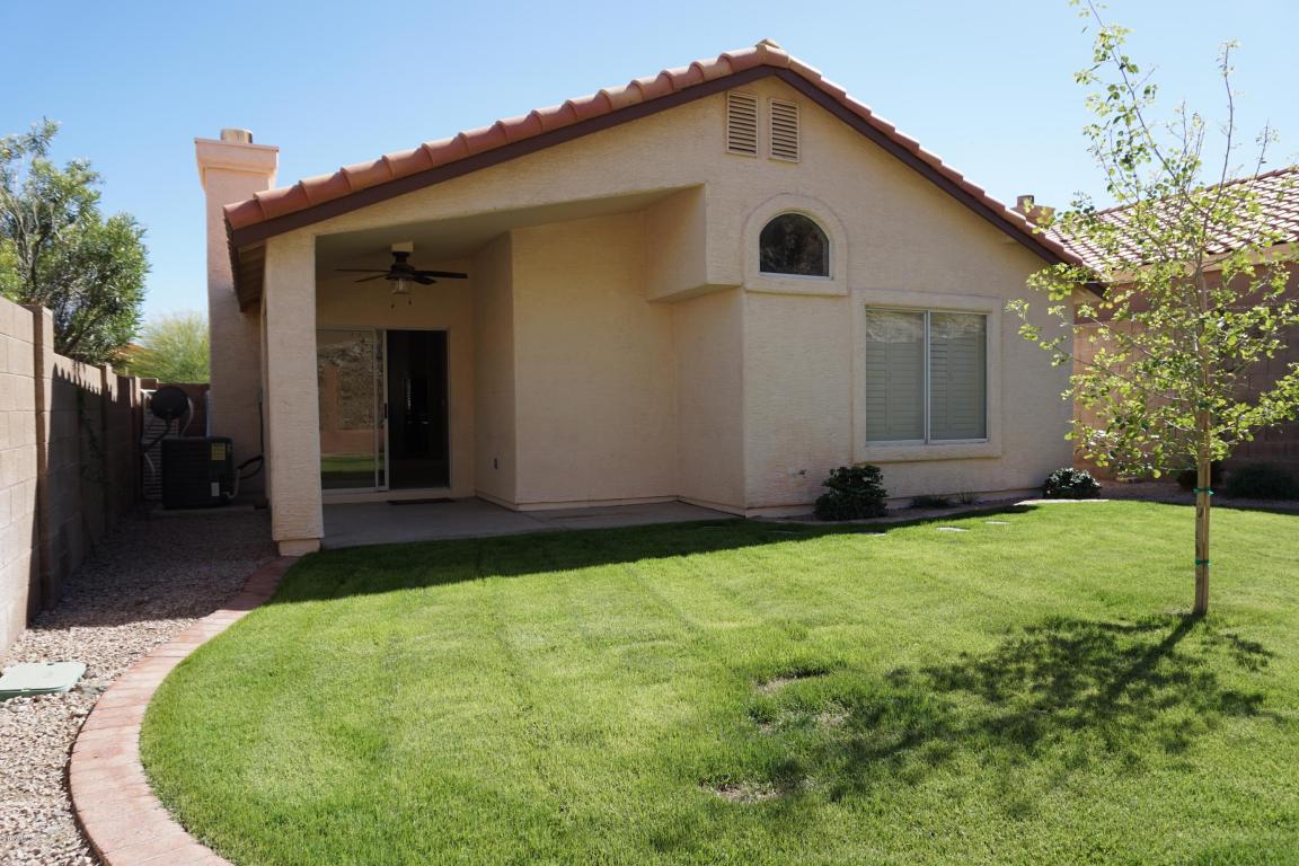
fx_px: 866
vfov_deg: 53.1
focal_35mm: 24
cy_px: 433
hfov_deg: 73.7
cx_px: 650
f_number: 6.3
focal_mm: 16
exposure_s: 1/250
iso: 100
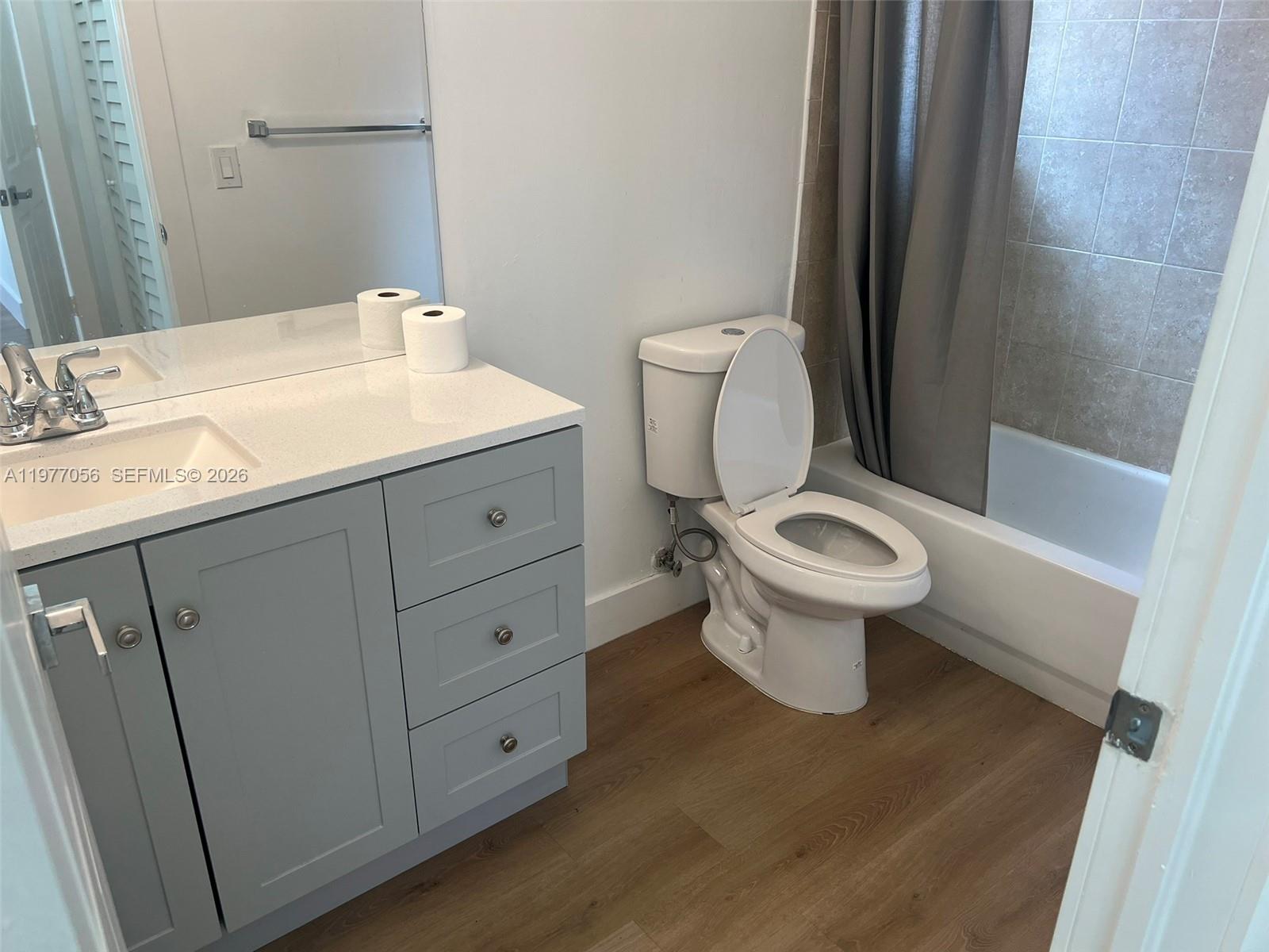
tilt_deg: -26.2
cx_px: 634
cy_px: 476
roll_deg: -0.5
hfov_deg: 67.3
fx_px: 953
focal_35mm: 26
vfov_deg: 53.1
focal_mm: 5.7
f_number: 1.5
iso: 80
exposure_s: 1/120
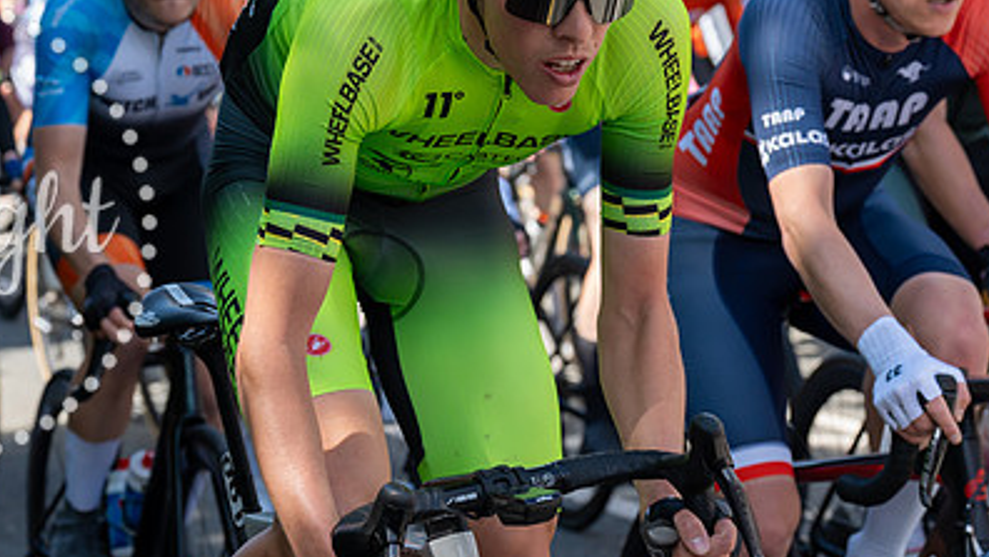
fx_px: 3541
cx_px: 310
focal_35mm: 135
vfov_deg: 9.0
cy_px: 99
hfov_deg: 15.9
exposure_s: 1/1000
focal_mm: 88
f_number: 5.6
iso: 800
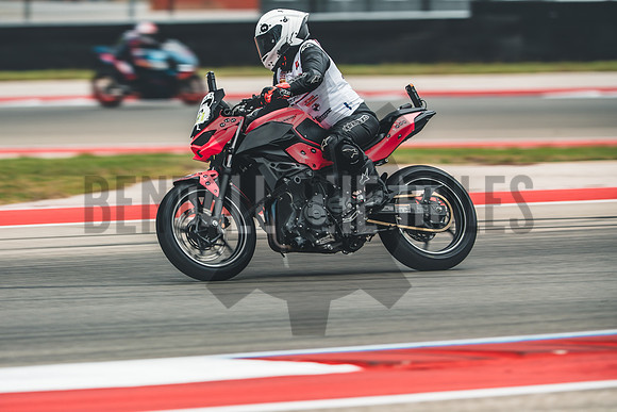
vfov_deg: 3.3
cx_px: 308
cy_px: 206
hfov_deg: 4.9
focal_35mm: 420
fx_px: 7200
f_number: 4
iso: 160
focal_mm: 280
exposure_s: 1/320
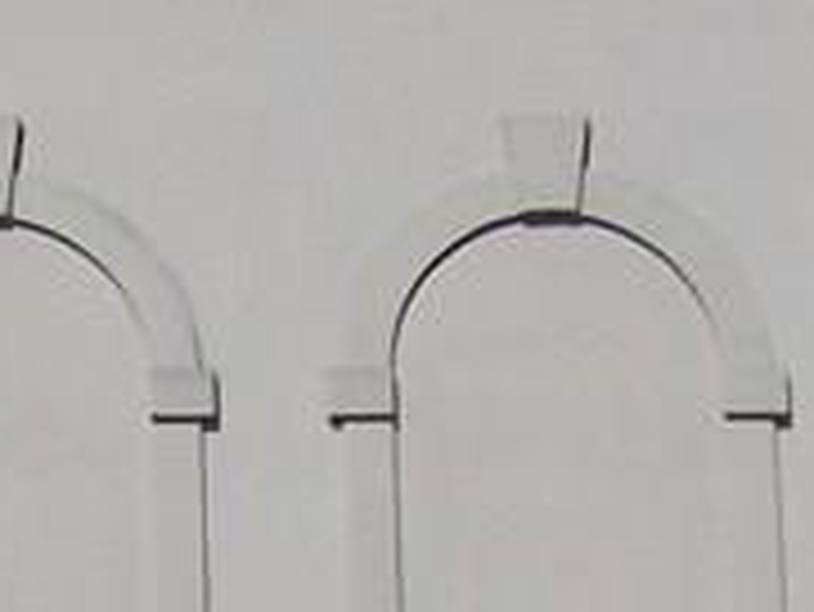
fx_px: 5059
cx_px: -166
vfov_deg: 6.7
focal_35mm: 215
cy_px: 1260
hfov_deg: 9.1
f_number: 4
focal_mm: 6.3
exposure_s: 1/1000
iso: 64
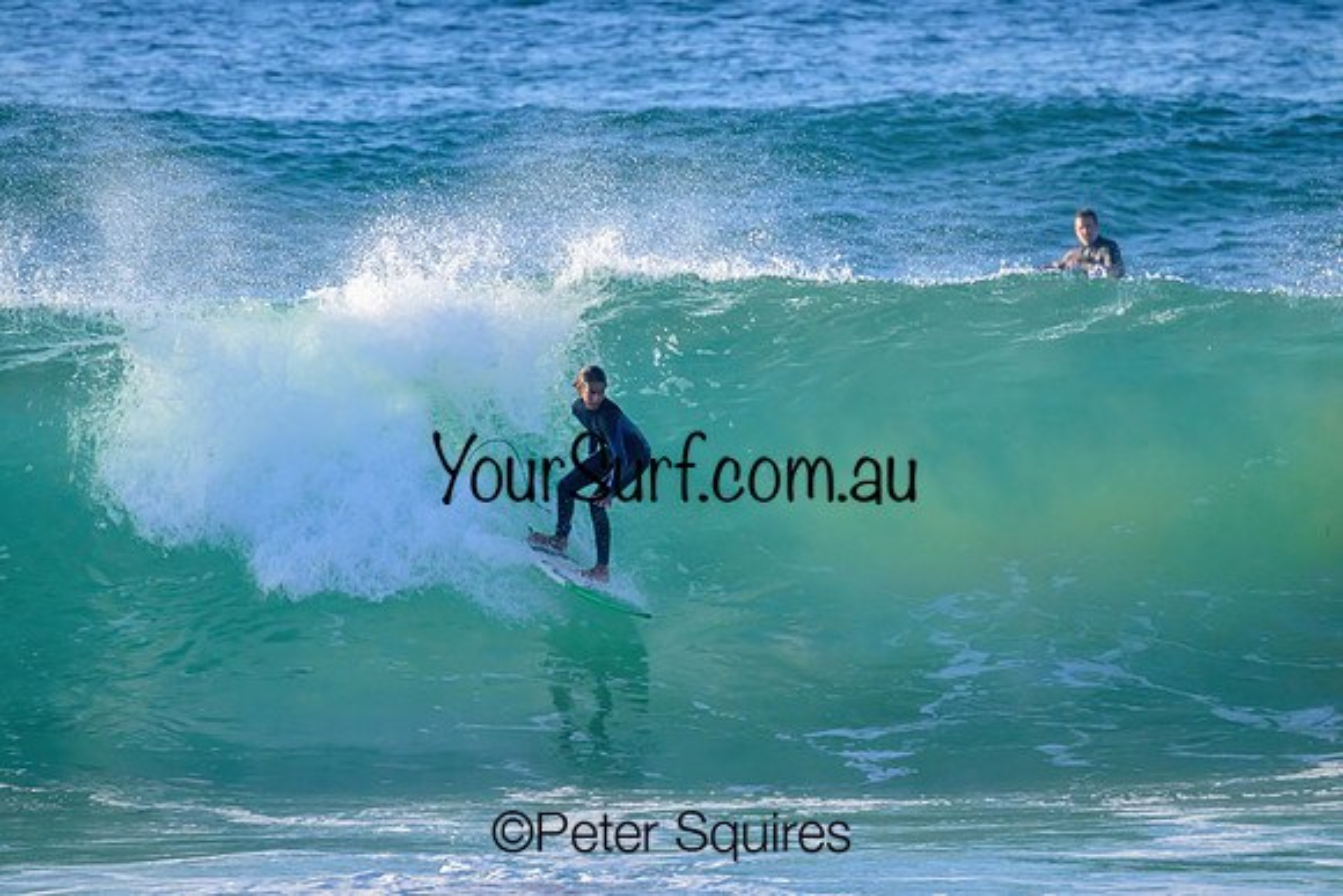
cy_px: 448
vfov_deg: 2.0
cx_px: 672
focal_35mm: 700
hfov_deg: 2.9
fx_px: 26119
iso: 2200
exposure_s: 1/2000
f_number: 11
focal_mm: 700
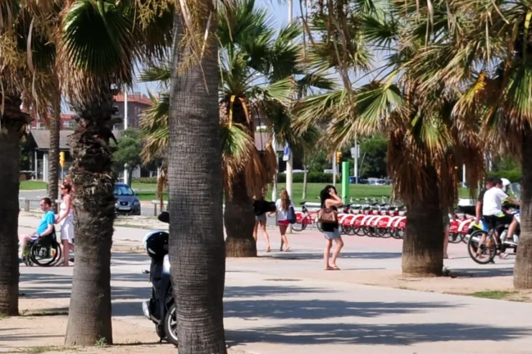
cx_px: -106
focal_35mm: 142
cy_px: 104
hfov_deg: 14.0
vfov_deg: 9.6
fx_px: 2096
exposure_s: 1/320
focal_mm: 24
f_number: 9
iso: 200
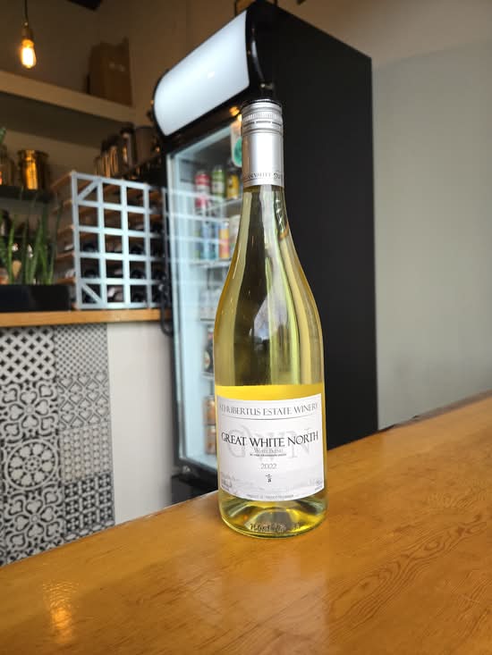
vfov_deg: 73.9
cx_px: 246
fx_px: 436
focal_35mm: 23
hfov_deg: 58.9
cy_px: 328
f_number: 1.8
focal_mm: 5.4
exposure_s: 1/60
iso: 50
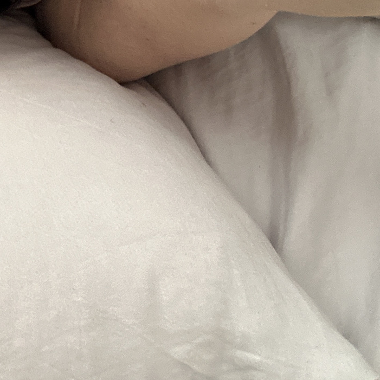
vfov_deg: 29.1
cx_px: -82
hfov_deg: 26.2
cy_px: 96
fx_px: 720
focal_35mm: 58
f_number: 1.9
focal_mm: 2.69
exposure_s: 1/39
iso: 400
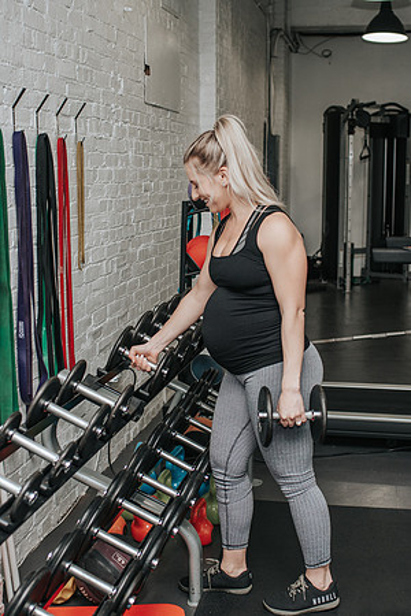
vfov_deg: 37.9
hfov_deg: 25.8
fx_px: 898
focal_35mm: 52
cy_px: 308
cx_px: 206
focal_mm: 35
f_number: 3.2
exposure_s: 1/200
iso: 800
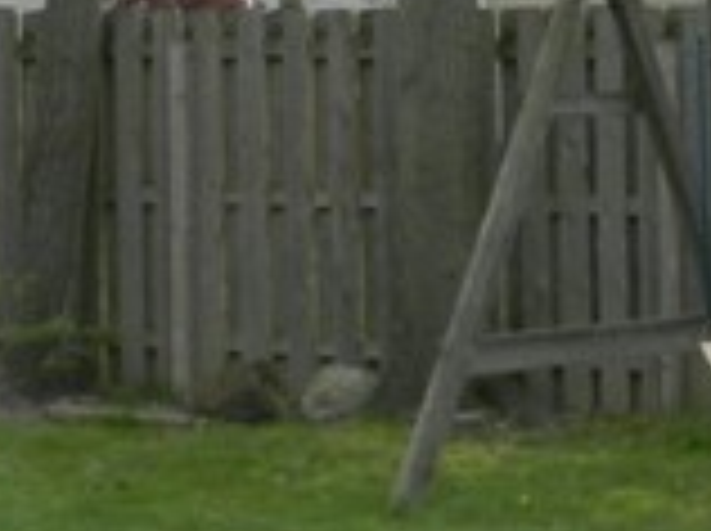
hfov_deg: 9.5
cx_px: 662
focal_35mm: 208
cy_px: 531
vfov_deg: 7.1
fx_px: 4266
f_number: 3.7
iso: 160
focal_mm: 5.6
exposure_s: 1/100
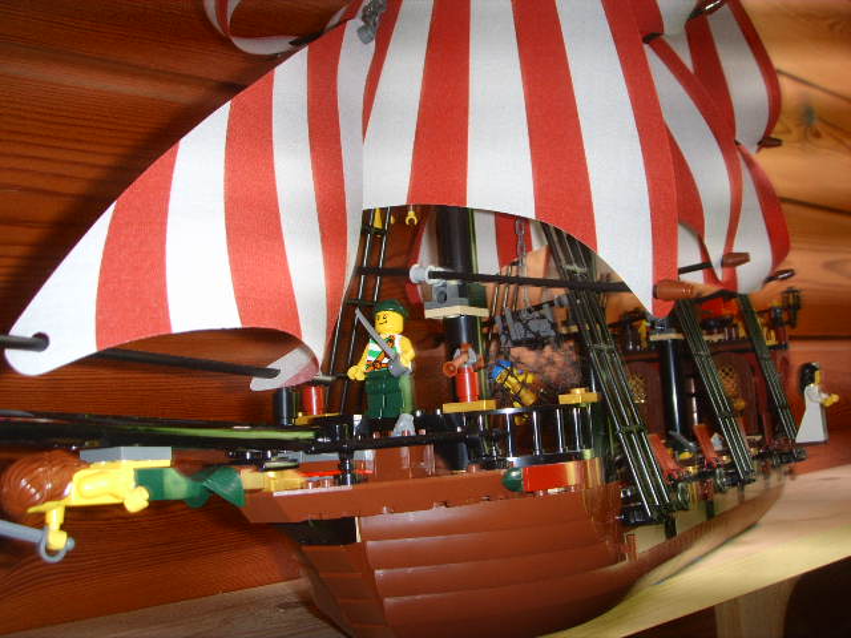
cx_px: 426
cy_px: 319
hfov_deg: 47.9
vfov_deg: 36.8
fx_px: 959
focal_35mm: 39
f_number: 3.5
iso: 100
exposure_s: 1/45
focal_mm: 6.6
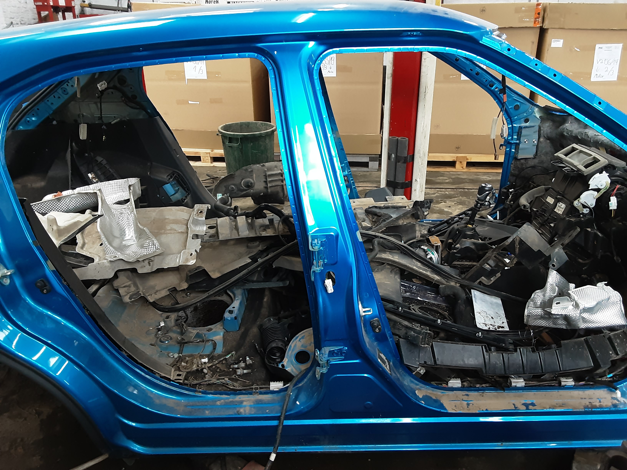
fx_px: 489
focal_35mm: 27
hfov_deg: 65.3
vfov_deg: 51.4
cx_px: 314
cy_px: 235
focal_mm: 2.91
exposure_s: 1/25
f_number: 1.9
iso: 160
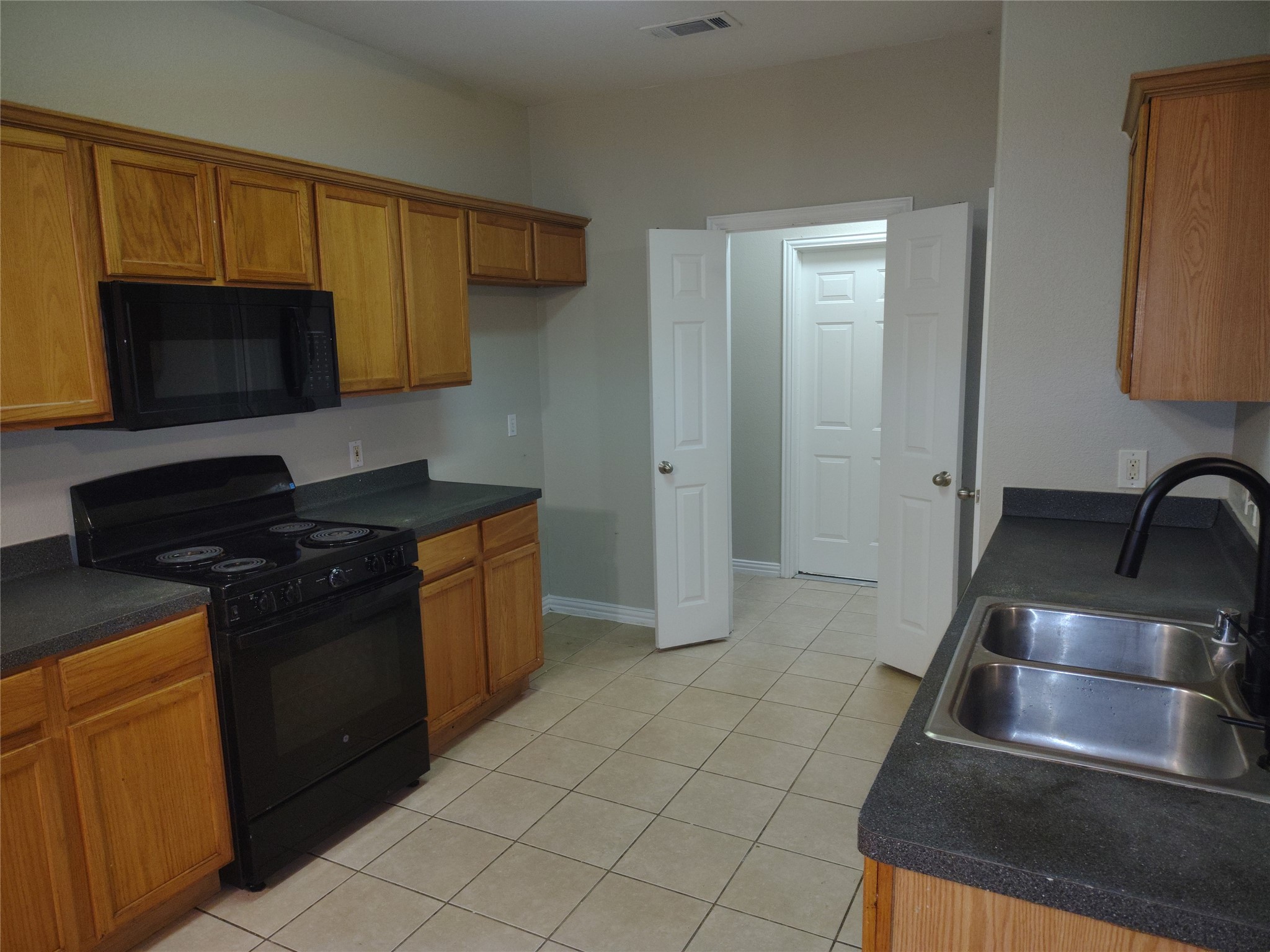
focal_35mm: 24
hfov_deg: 71.6
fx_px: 881
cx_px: 635
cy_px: 476
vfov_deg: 56.8
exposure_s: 1/120
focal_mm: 5.56
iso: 1179
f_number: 1.8
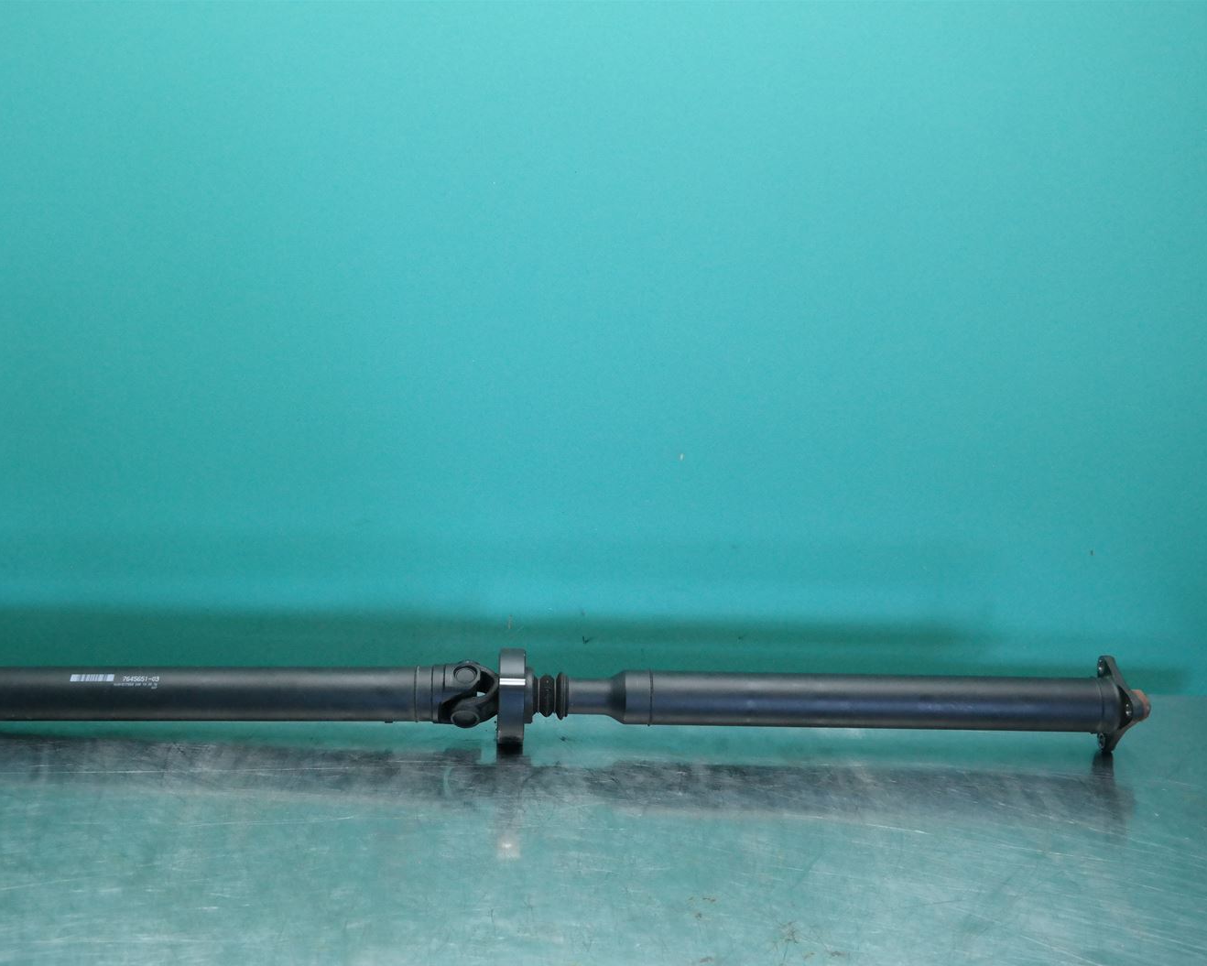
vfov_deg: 36.5
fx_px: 1465
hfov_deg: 44.7
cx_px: 538
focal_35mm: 41
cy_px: 487
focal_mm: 24
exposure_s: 1/80
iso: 1600
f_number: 5.6
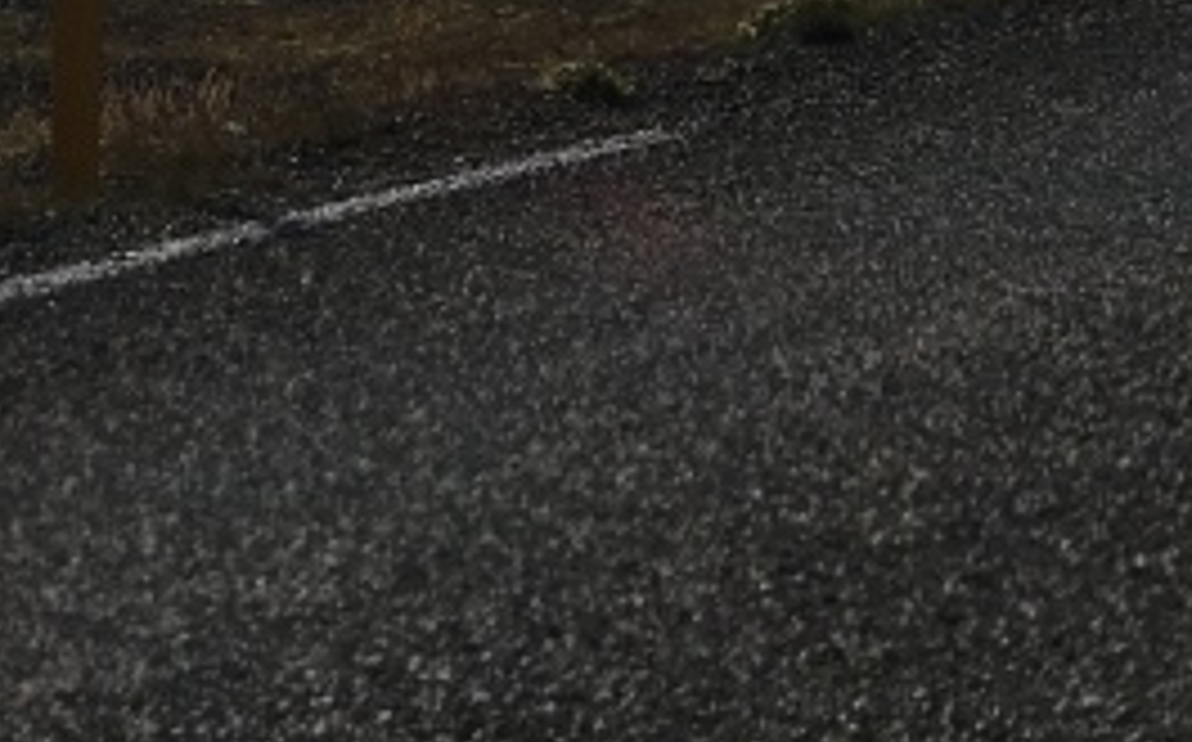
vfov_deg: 9.8
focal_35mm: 119
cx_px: -324
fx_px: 3862
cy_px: -949
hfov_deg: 16.6
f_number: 2.2
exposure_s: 1/8547
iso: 25
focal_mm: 4.15
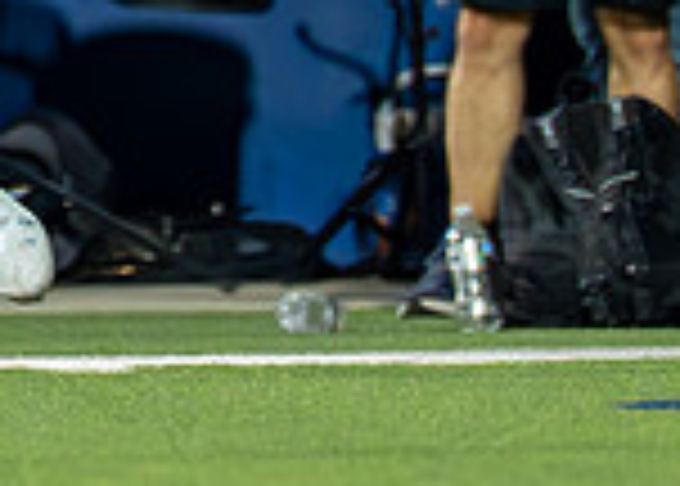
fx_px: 38526
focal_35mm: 1994
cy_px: -711
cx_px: -632
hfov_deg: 1.0
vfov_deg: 0.7
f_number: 2.8
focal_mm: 200
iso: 3200
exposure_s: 1/1600
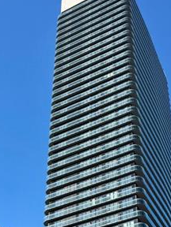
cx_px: 118
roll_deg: +1.2
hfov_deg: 22.8
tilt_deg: +30.7
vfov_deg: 27.4
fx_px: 422
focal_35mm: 64
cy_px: 258
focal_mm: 6.76
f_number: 1.78
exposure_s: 1/2041
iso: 80
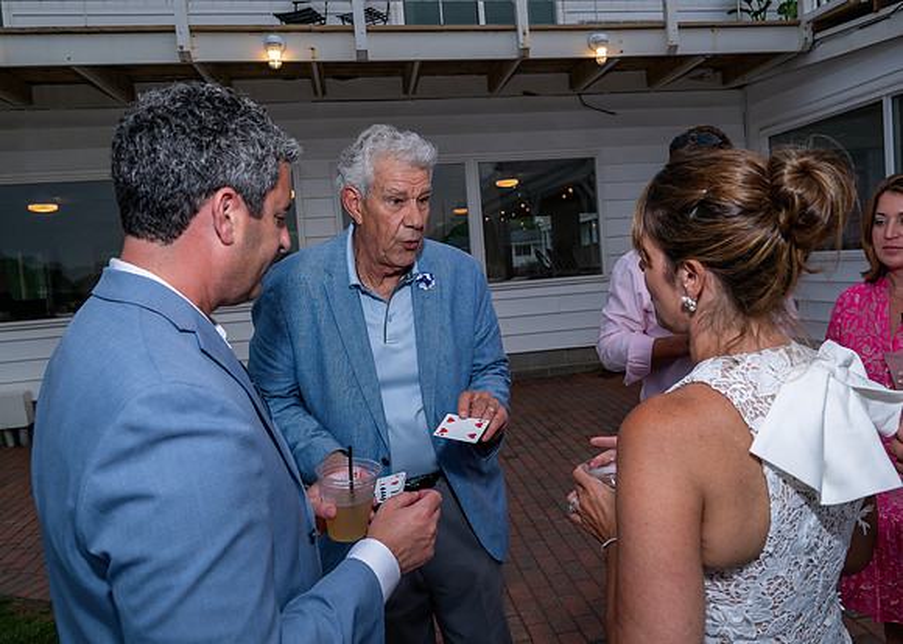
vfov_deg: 50.1
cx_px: 492
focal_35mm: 27
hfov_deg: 66.3
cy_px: 300
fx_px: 690
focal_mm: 24
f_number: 7.1
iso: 400
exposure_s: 1/250
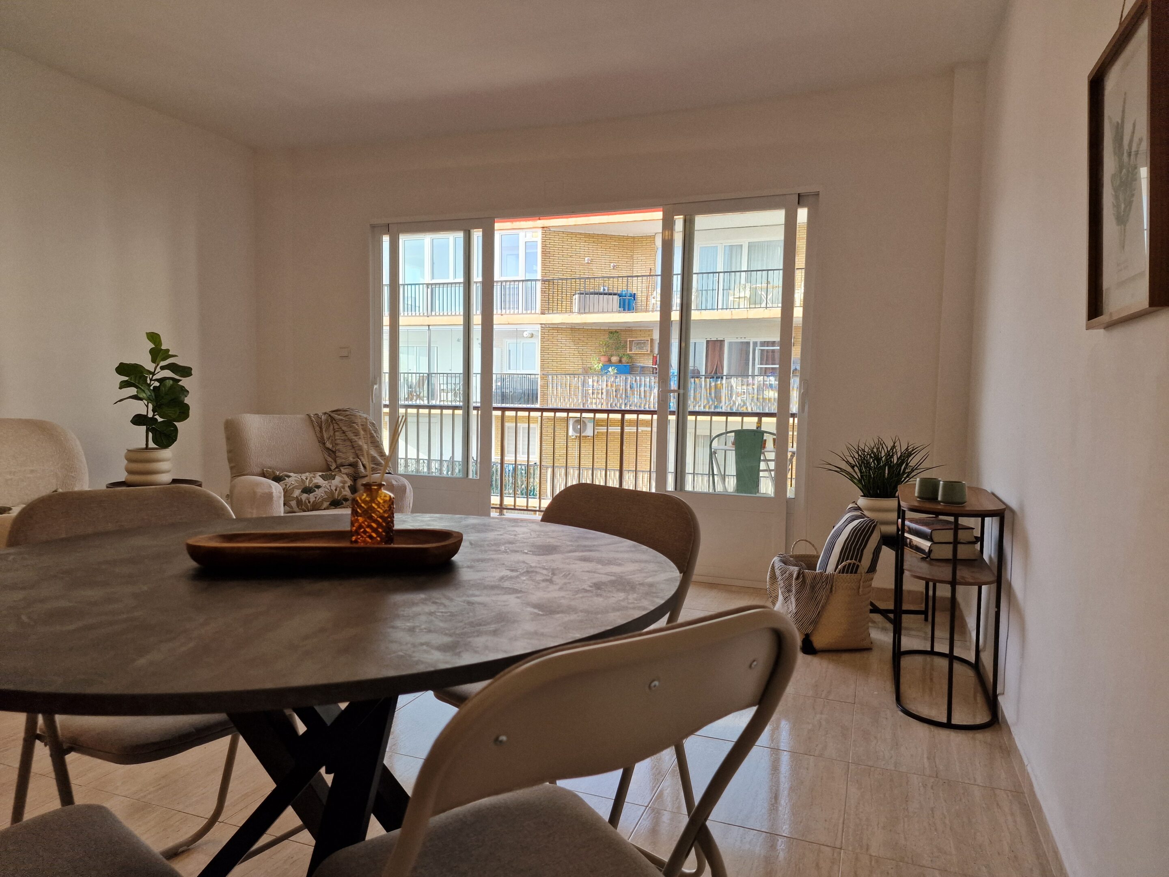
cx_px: 584
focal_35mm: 23
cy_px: 438
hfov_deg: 73.9
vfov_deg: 58.9
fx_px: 777
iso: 50
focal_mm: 6.4
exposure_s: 1/180
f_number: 1.8
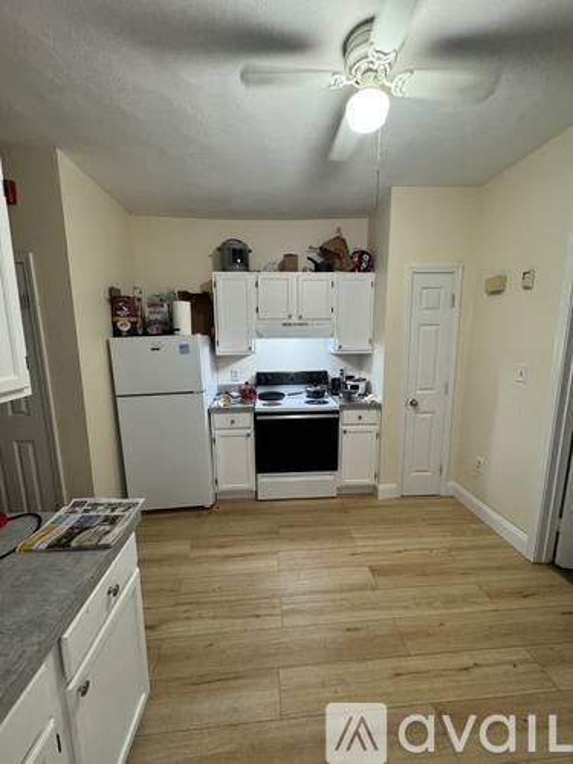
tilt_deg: -8.0
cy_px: 382
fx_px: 309
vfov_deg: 102.1
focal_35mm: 14
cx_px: 286
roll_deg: +0.6
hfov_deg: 85.7
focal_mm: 2.22
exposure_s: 1/60
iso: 250
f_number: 2.2
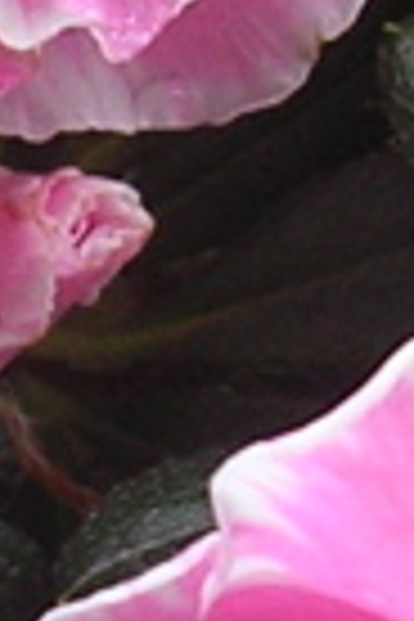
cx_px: 99
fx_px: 5071
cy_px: 464
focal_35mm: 294
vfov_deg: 7.0
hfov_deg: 4.7
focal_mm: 5.8
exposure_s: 1/48
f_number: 2.8
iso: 50
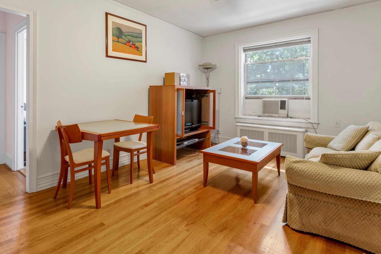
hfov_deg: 86.5
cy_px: 101
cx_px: 168
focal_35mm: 19
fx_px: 201
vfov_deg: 63.9
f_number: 14
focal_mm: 15
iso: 640
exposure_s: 1/25
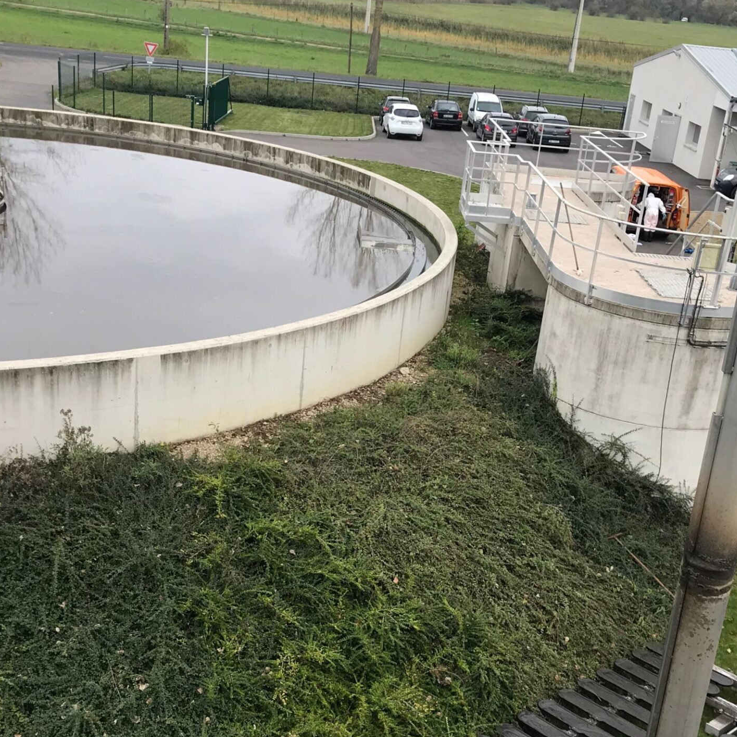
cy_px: 466
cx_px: 358
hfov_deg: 37.5
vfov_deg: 37.3
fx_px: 1084
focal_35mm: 45
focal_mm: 3.99
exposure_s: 1/169
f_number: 1.8
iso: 20
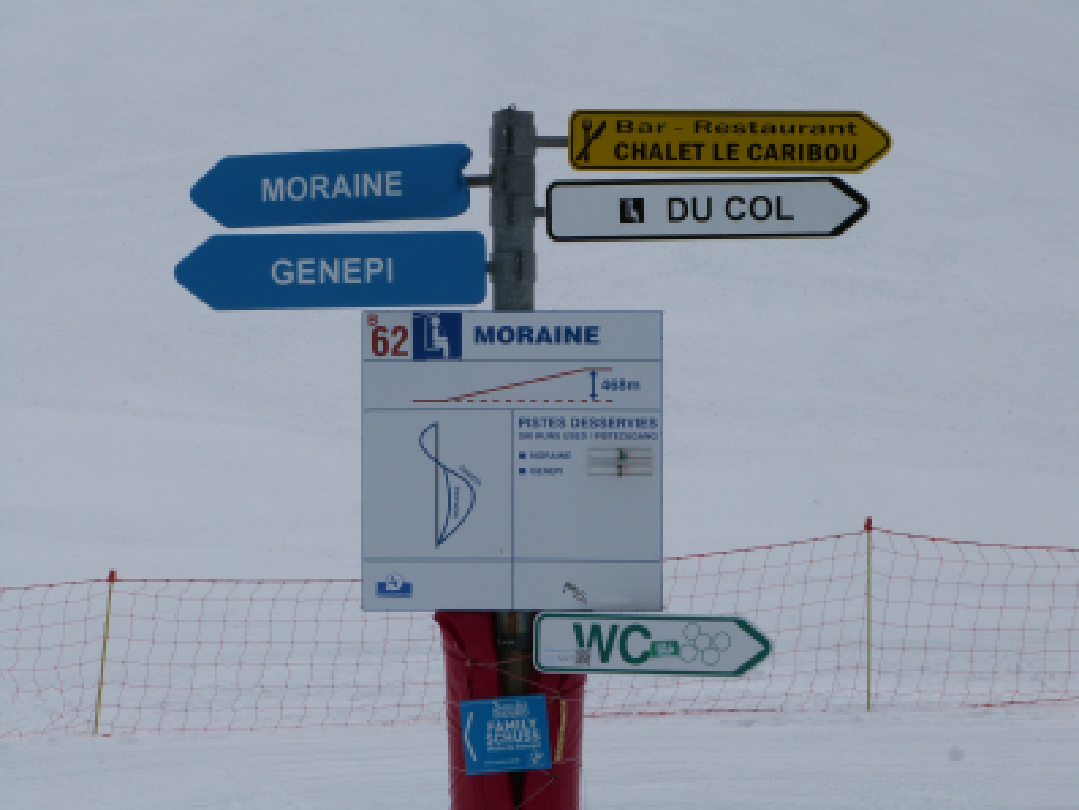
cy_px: 405
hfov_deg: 13.4
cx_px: 541
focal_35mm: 147
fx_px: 4583
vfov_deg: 10.1
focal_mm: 26.3
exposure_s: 1/2000
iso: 100
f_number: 6.3
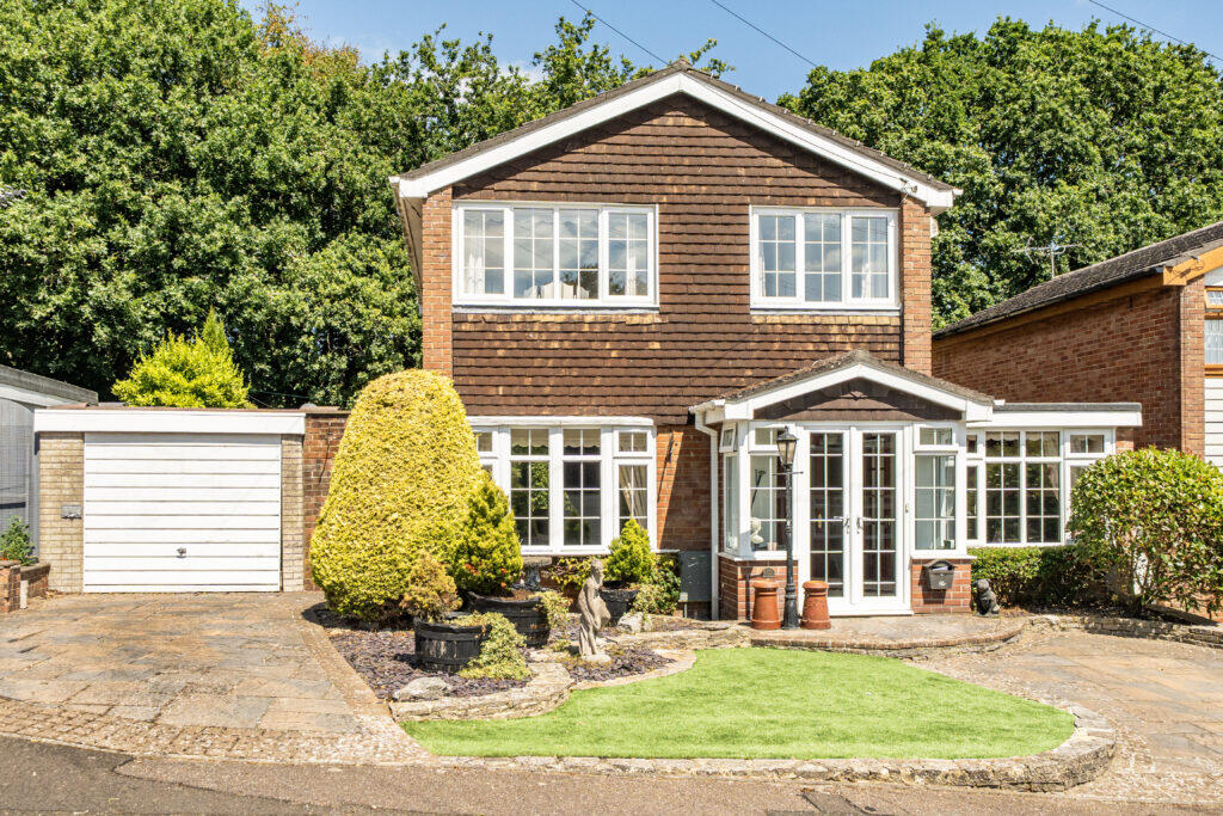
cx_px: 612
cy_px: 408
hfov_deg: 61.9
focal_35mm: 30
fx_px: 1019
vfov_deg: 43.6
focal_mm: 20
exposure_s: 1/1250
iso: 400
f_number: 8
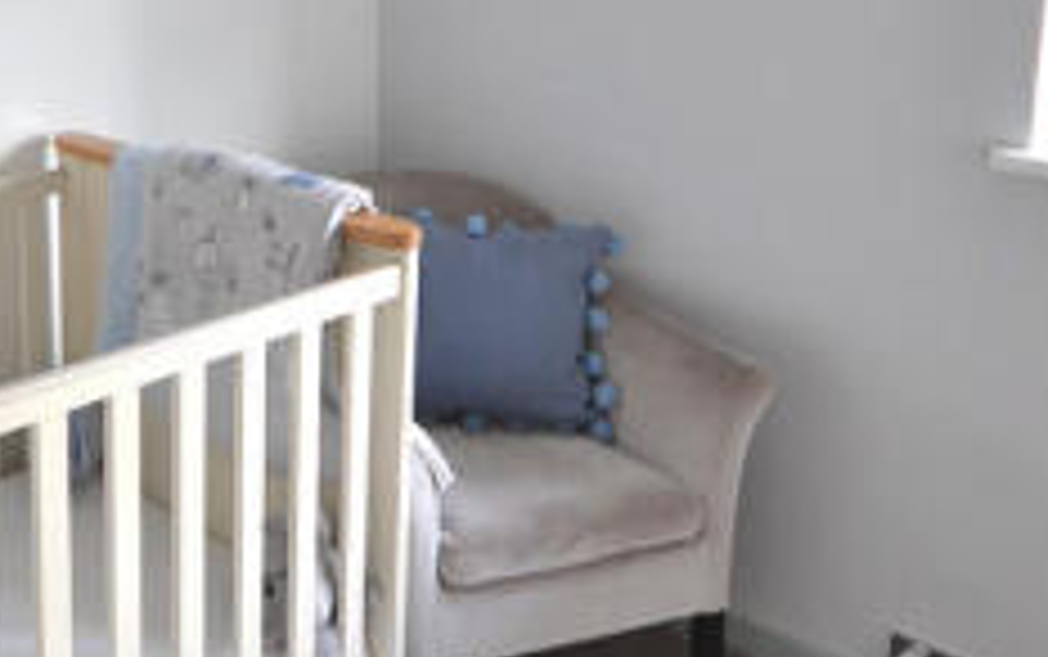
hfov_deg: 44.0
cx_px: 214
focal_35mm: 43
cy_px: 74
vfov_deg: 28.8
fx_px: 1229
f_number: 4
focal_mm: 10
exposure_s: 1/2.5
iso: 100
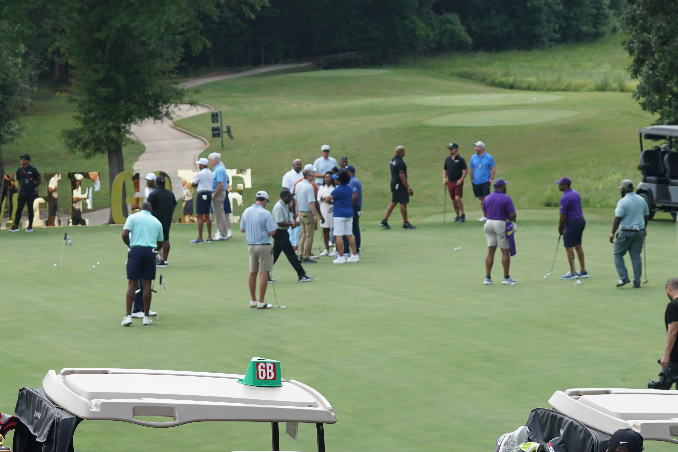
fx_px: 3522
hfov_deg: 11.0
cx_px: 406
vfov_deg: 7.3
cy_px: 234
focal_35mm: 187
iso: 100
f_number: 5.6
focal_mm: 70
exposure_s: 1/200
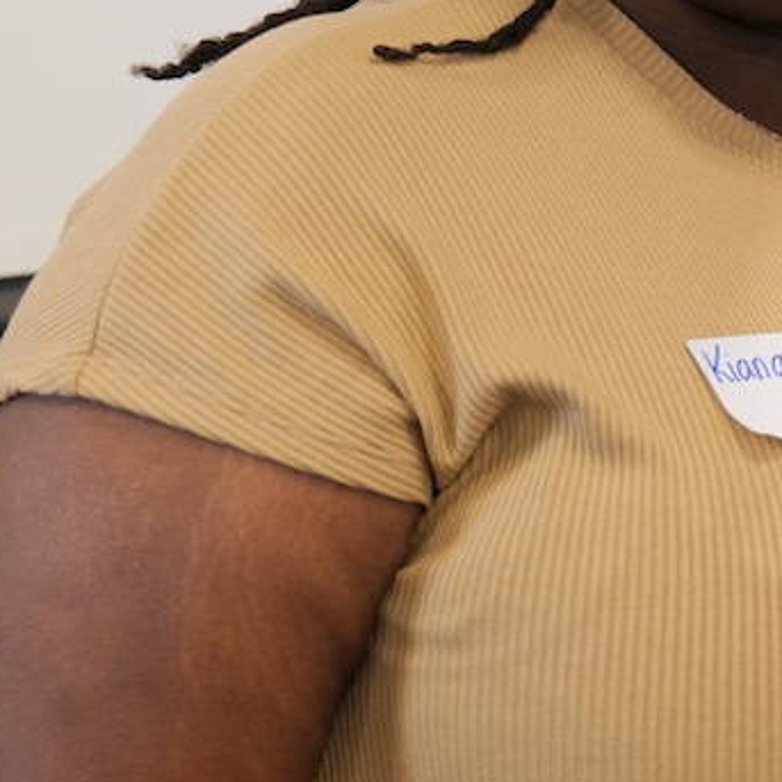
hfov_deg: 15.7
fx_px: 2658
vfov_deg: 16.5
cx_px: 1078
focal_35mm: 104
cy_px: 60
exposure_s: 1/60
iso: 2500
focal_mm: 41
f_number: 4.8
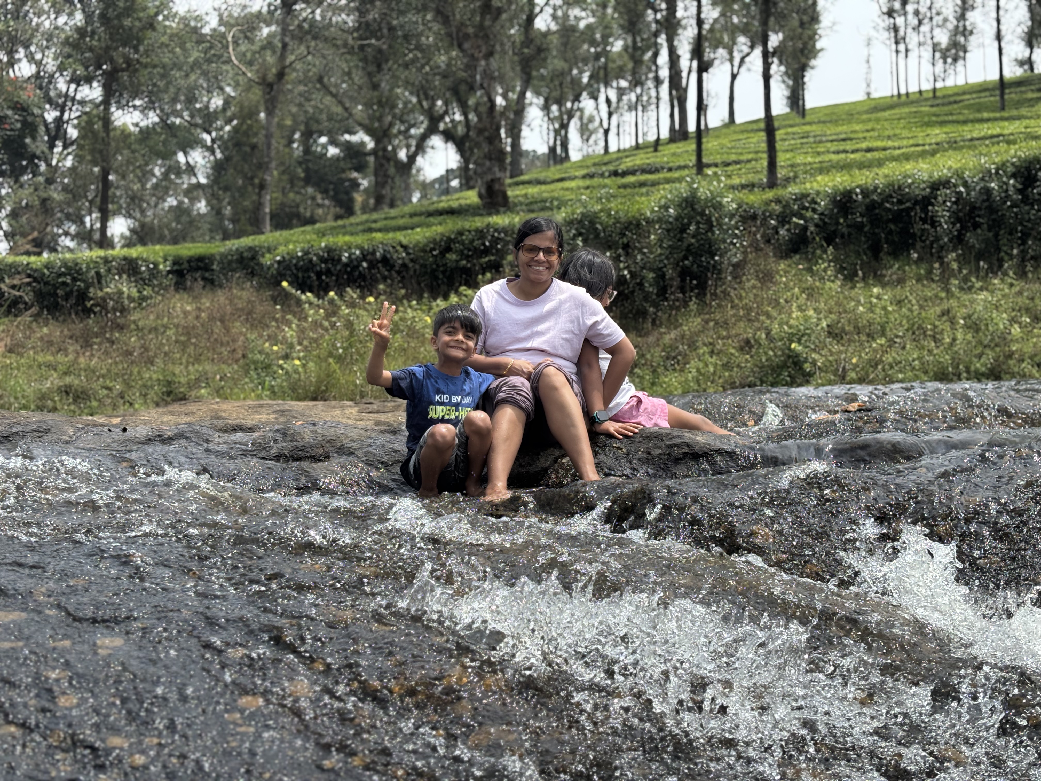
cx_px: 520
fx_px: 1564
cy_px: 390
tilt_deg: +4.8
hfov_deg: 36.8
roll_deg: +0.7
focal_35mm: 52
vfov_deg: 28.0
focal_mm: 5.96
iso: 32
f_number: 1.6
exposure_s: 1/1695
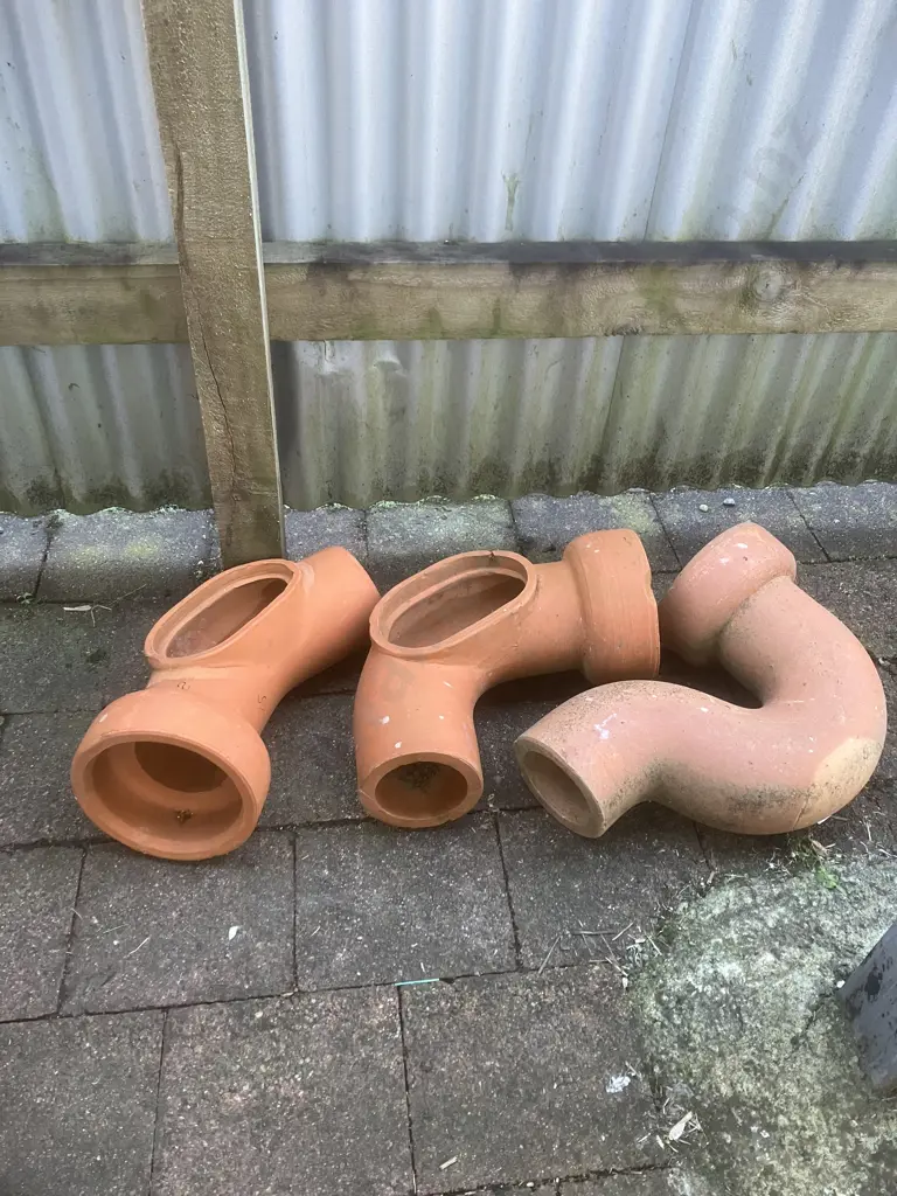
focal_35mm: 28
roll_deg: -5.4
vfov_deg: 63.4
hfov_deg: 49.7
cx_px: 448
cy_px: 598
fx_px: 967
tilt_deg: -43.3
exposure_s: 1/60
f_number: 1.8
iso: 125
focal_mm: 3.99
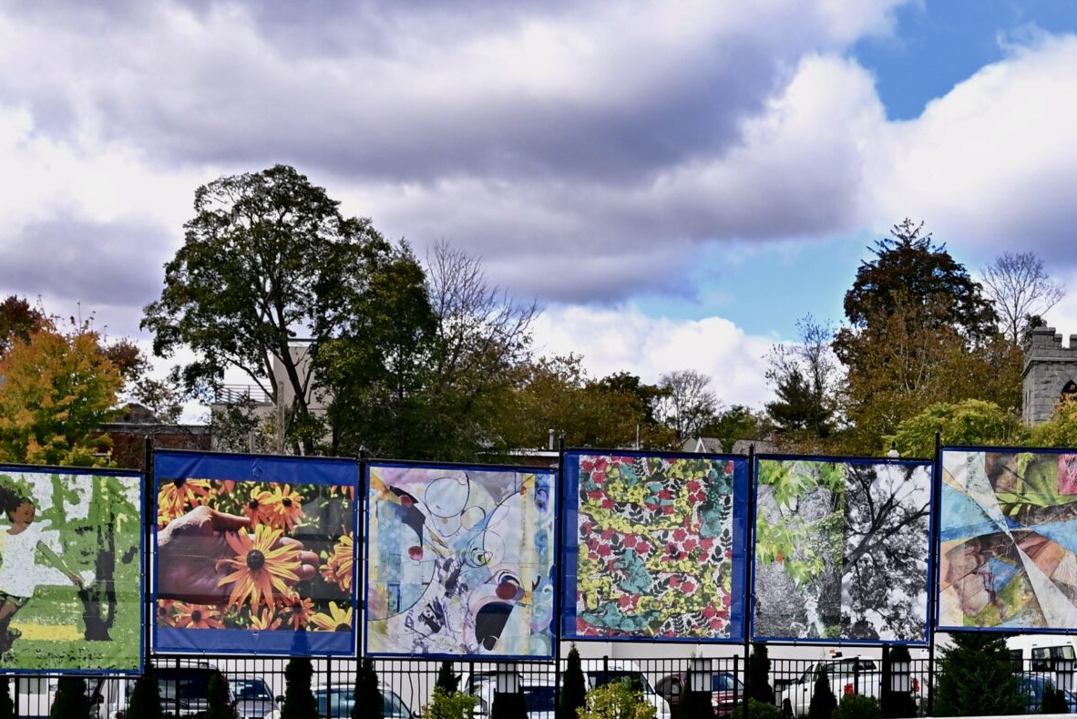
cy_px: 573
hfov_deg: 37.6
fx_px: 1556
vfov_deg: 25.6
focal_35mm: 52
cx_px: 753
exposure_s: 1/400
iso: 250
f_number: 7.1
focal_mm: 24
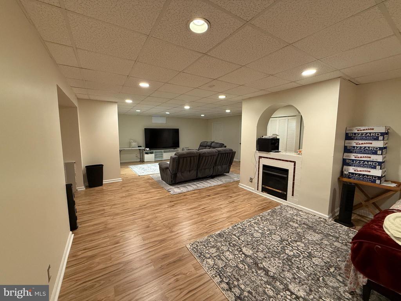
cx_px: 200
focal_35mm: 14
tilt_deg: -6.0
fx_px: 162
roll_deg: -0.3
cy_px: 150
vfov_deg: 85.7
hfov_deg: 102.1
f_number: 2.2
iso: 320
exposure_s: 1/60
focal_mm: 2.22
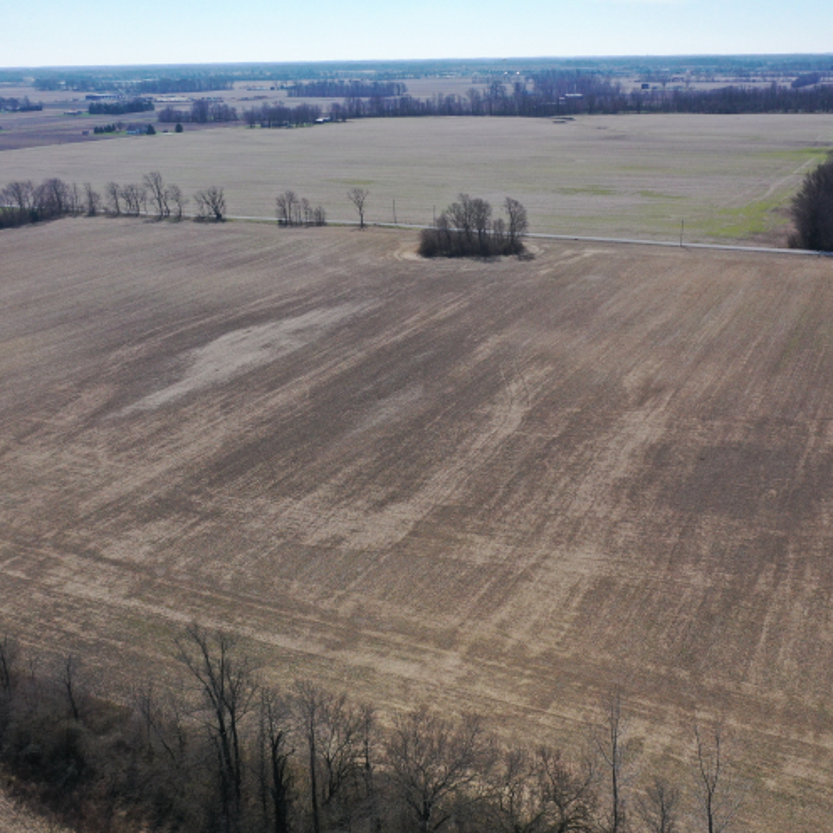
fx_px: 980
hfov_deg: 46.0
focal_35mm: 36
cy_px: 415
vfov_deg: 46.0
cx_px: 453
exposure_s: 1/3200
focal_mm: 10.26
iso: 200
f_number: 3.2
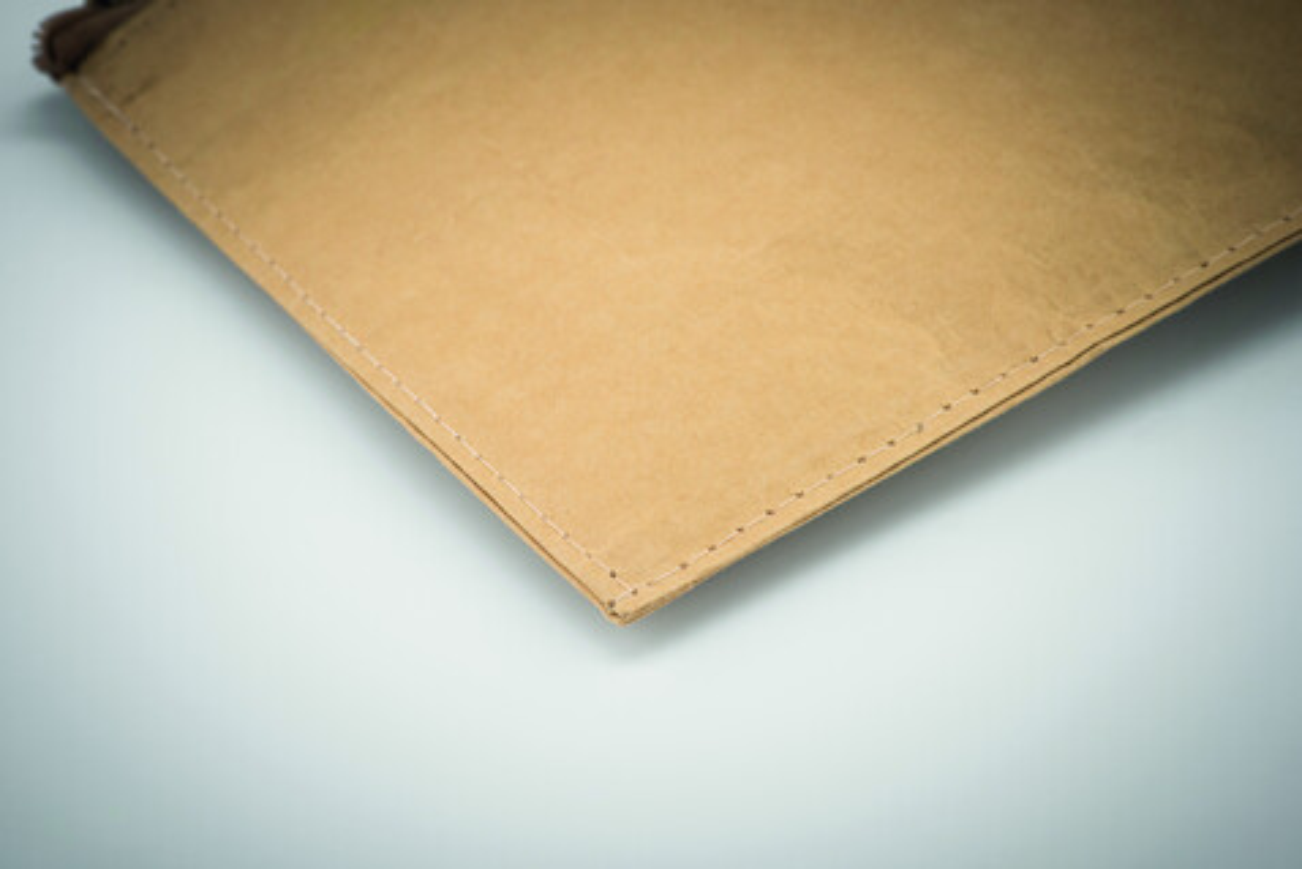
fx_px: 3798
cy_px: 434
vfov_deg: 13.0
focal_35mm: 105
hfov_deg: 19.5
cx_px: 651
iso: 64
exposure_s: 1/125
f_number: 16
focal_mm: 105
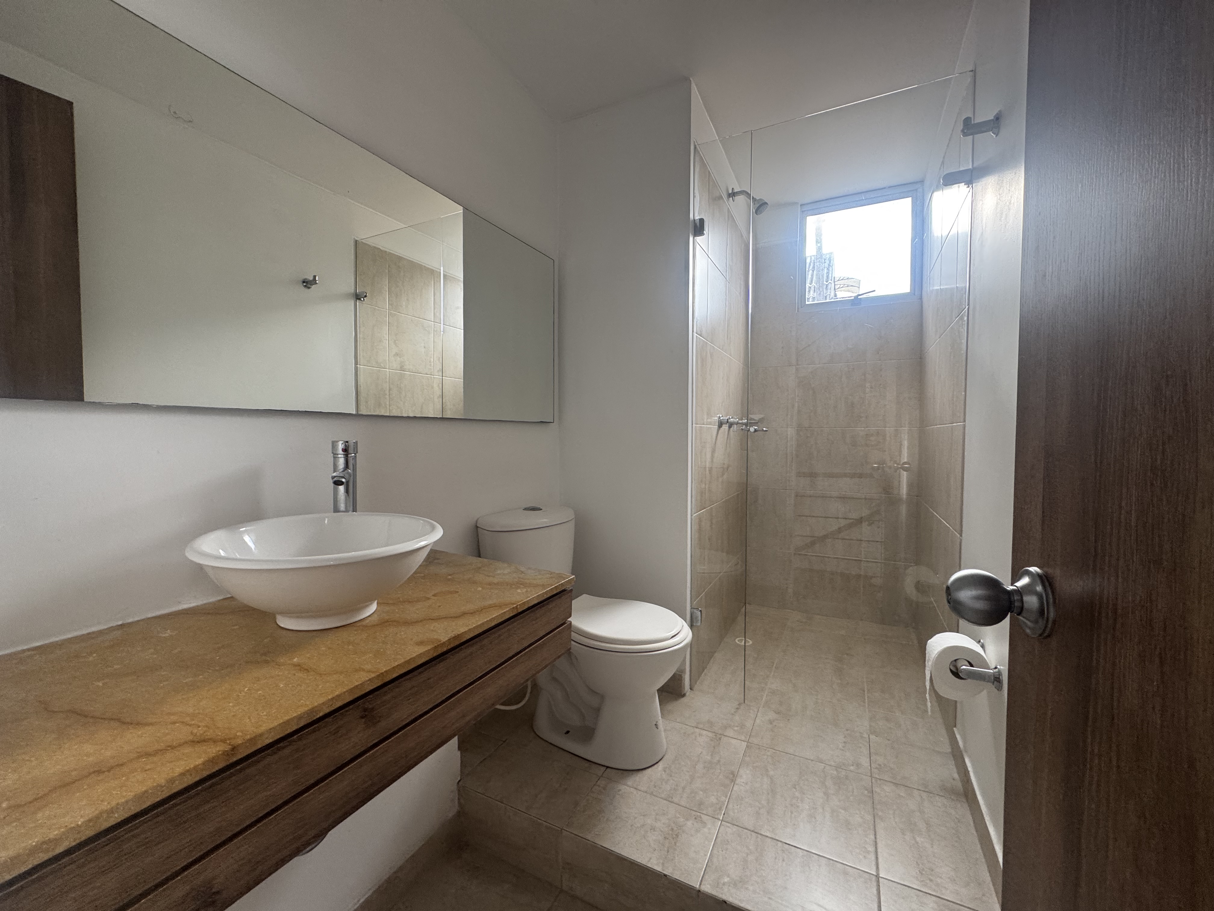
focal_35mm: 14
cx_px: 607
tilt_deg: -2.8
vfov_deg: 85.7
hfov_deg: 102.1
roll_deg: +1.8
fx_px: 491
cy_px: 456
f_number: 2.2
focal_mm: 2.22
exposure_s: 1/99
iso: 160
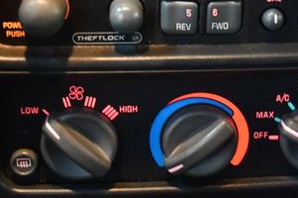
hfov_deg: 24.4
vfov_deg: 16.1
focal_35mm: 83
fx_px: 686
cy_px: -3
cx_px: 189
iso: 9000
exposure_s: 1/60
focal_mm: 26
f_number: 3.8
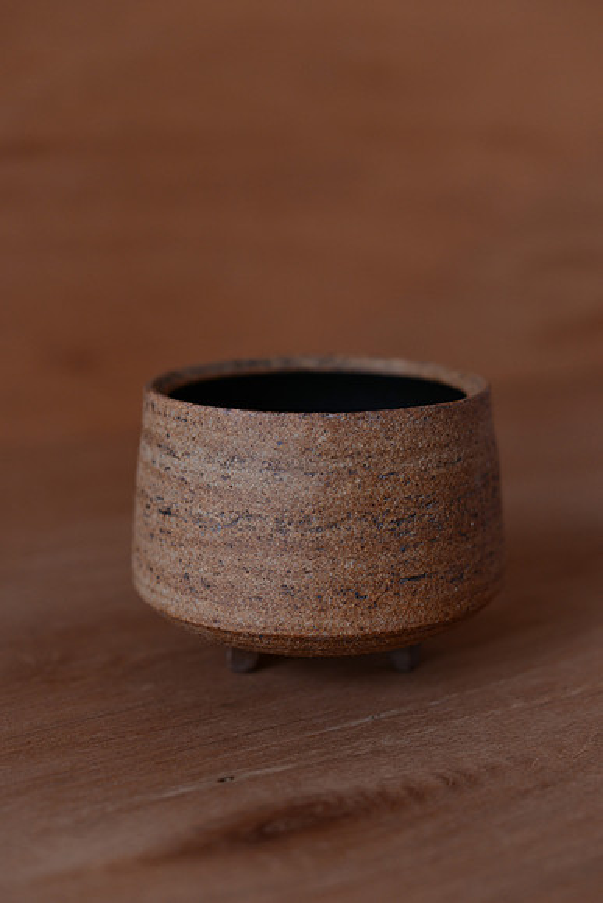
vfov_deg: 39.6
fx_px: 1255
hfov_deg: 27.0
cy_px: 452
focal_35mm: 50
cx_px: 302
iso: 640
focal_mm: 50
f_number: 3.2
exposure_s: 1/60
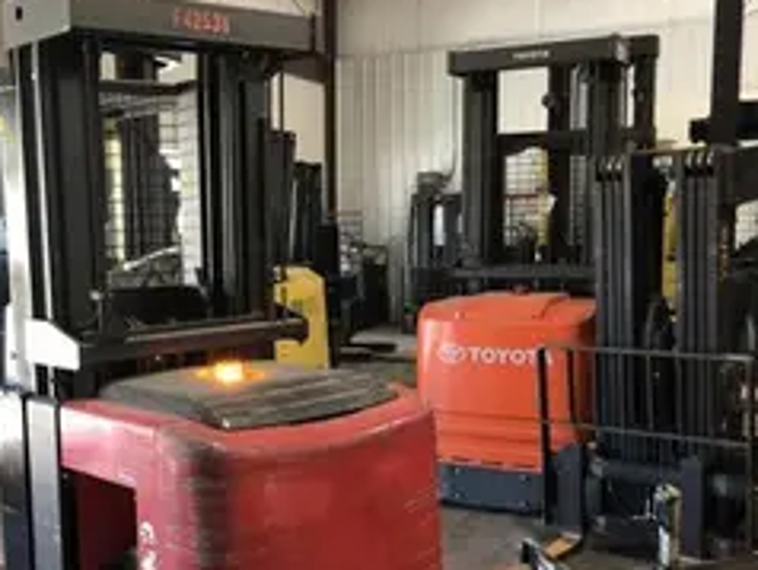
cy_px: 366
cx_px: 226
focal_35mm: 47
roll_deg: +3.4
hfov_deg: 39.7
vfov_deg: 30.8
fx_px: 1030
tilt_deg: -8.3
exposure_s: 1/16
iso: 40
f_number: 1.8
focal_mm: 4
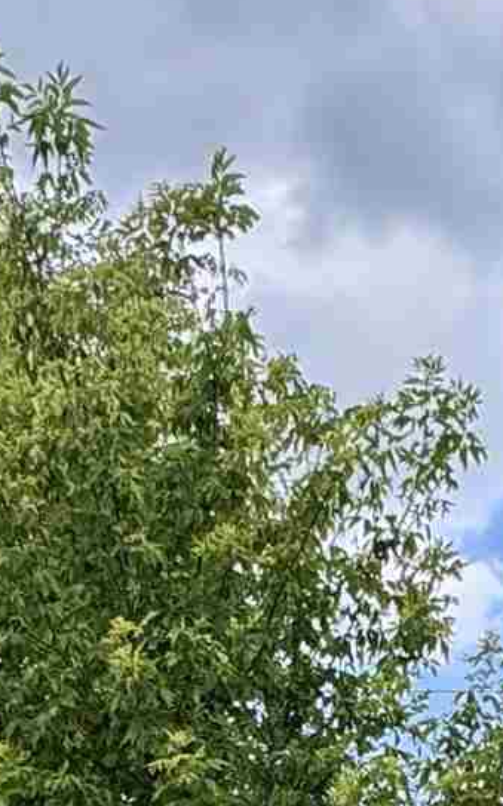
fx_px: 1844
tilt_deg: -0.8
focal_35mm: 84
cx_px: 381
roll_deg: -1.5
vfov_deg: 20.5
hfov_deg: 15.5
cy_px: 1259
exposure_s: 1/394
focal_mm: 2.22
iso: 40
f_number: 2.2
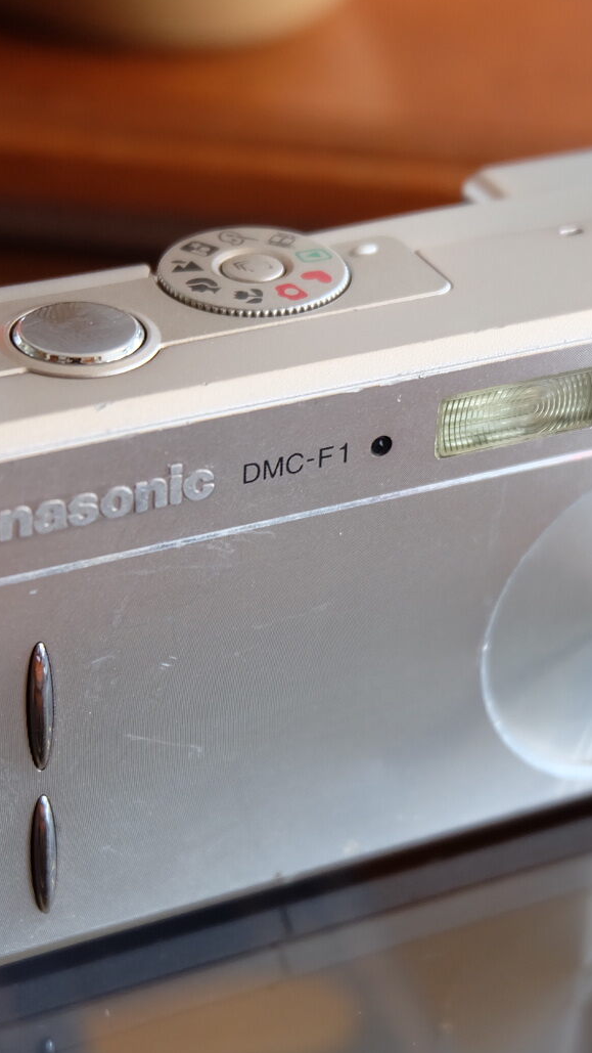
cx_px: 361
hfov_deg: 14.2
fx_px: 2371
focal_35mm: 85
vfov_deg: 25.0
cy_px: 551
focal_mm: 31
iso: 800
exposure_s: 1/20
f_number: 4.7
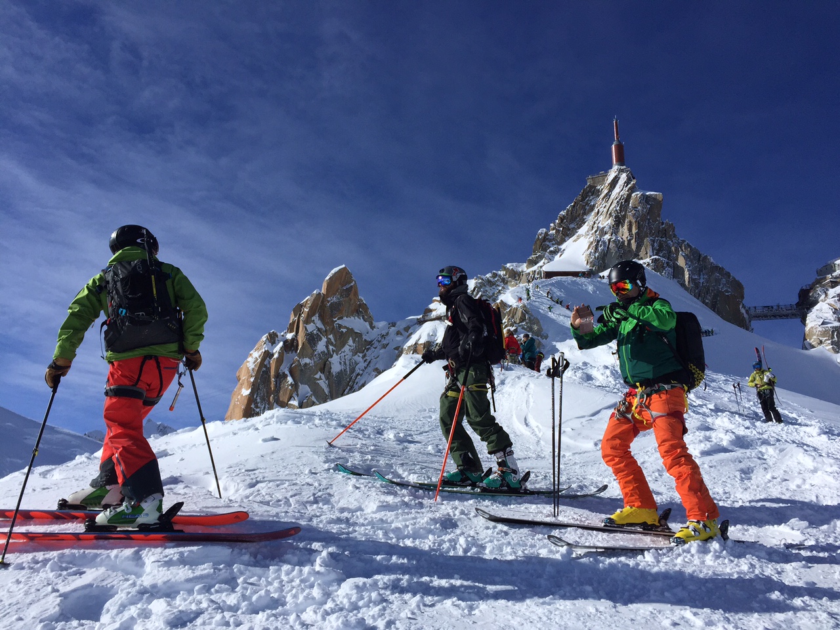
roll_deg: -2.5
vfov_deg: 48.2
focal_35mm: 29
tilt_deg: +21.3
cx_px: 420
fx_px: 704
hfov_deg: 61.7
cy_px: 315
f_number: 2.2
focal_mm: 4.15
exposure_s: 1/6623
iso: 32
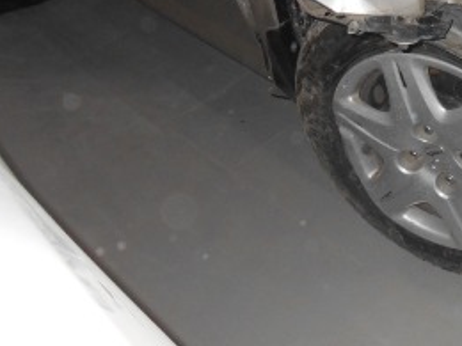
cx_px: 482
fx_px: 854
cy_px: 48
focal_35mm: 64
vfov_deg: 22.5
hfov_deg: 28.1
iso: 200
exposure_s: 1/25
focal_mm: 4.6
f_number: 3.2
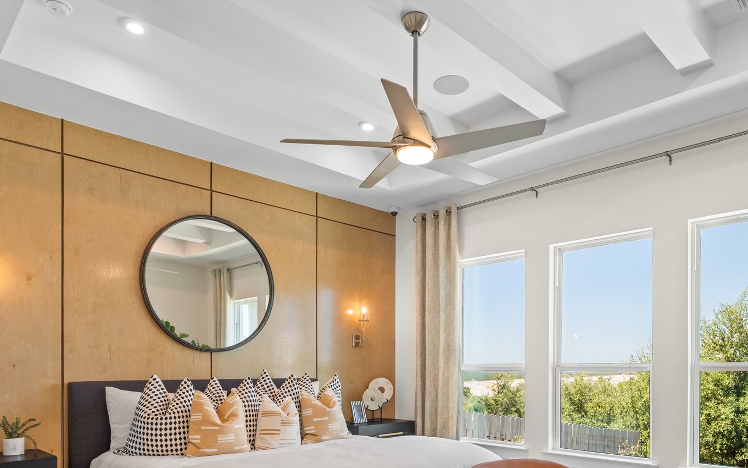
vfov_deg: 45.1
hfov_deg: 70.2
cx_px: 419
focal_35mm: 26
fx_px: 530
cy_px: 377
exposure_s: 1/2.5
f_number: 10
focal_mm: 16
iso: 250
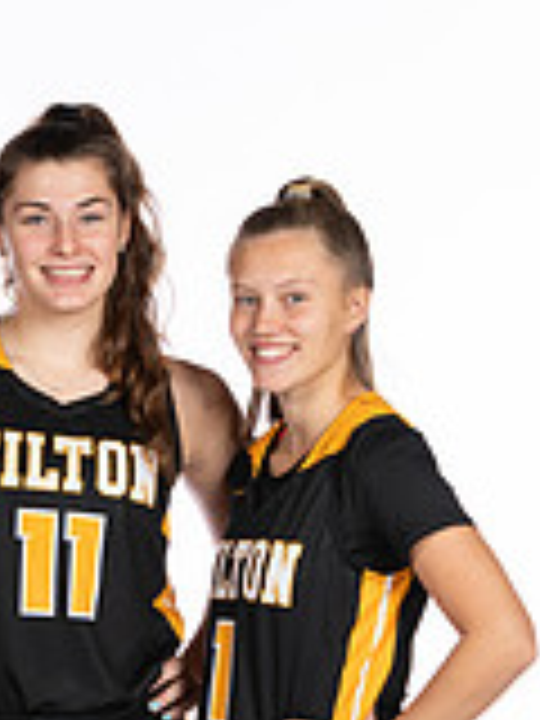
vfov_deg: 6.9
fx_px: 5907
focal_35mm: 284
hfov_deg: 5.2
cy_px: 770
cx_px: 54
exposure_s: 1/100
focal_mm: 70
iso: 100
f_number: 5.6
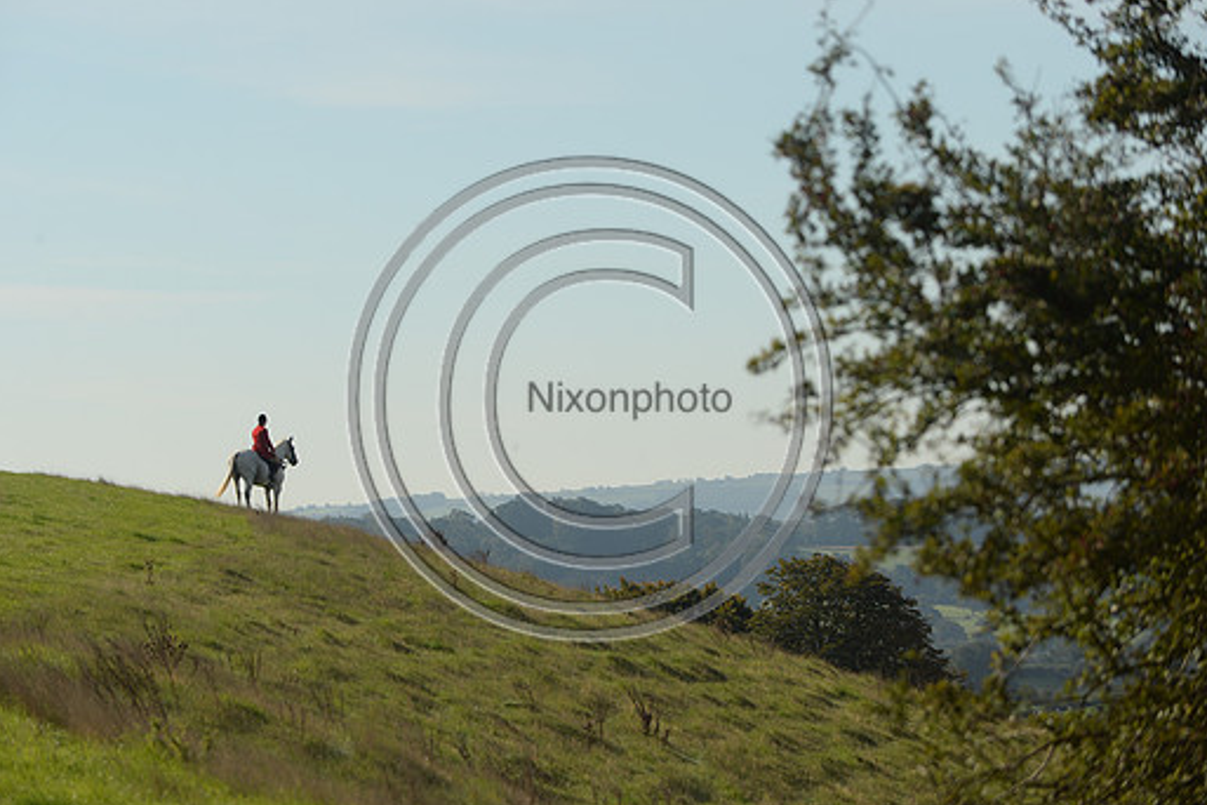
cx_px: 562
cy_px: 367
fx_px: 7577
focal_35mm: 226
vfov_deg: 6.1
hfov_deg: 9.1
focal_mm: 200
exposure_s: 1/1250
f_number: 5.6
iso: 280
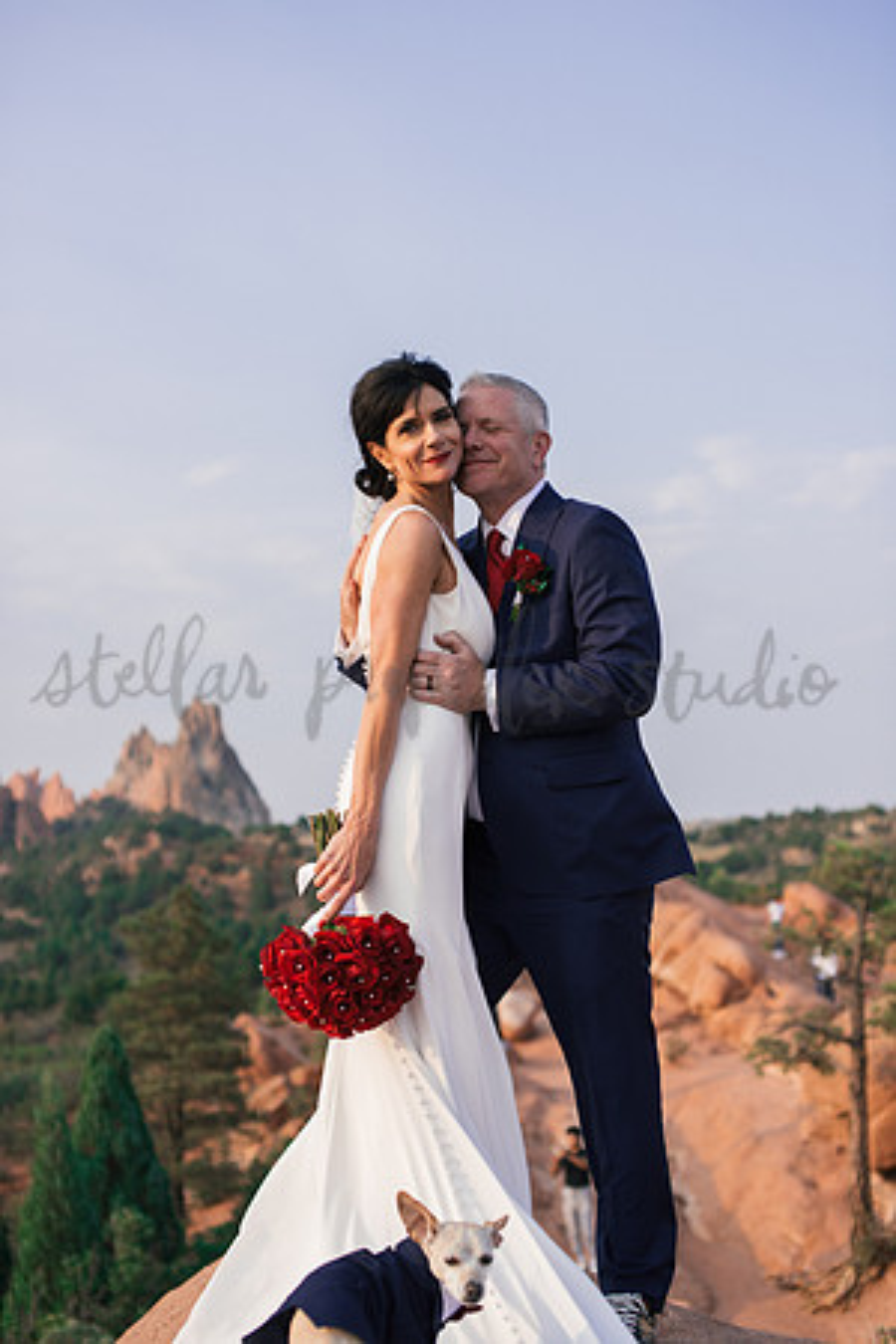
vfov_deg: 39.6
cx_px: 448
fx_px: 1867
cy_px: 672
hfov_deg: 27.0
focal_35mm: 50
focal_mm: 50
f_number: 2.8
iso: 125
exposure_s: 1/1250
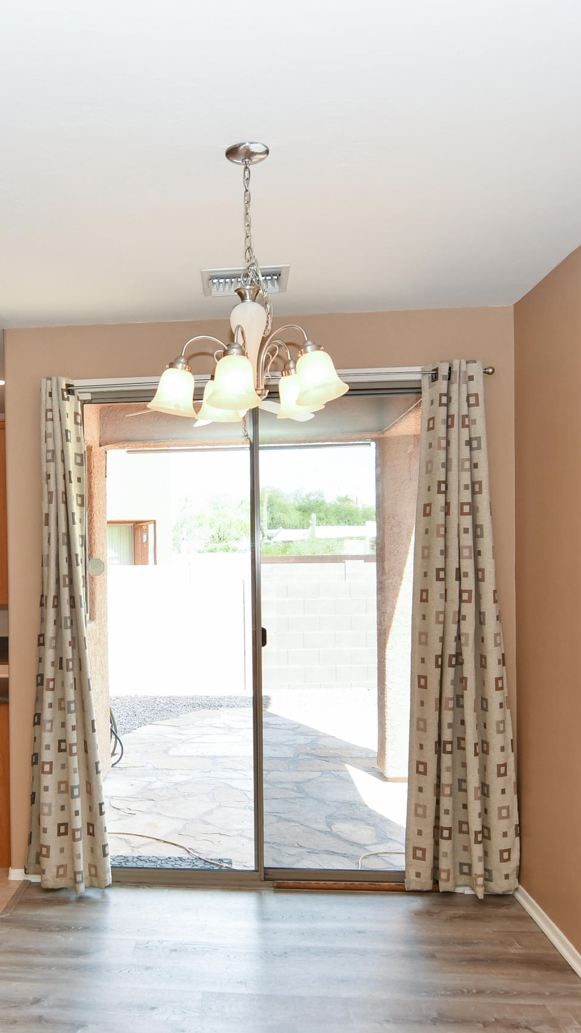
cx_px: 139
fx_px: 904
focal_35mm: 33
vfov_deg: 59.4
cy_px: 563
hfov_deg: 34.8
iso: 200
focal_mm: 12
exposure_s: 1/100
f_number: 5
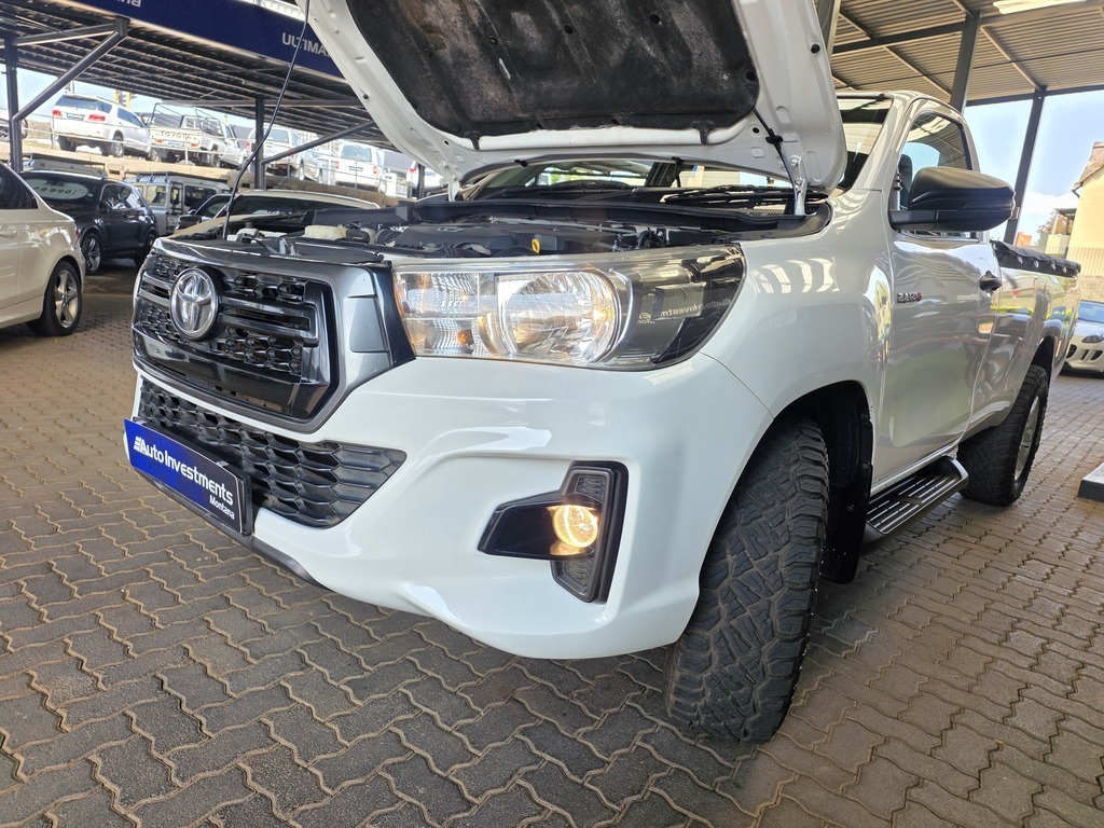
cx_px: 552
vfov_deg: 58.9
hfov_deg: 73.9
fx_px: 734
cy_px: 414
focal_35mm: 23
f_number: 1.7
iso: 50
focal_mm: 6.25
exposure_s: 1/359
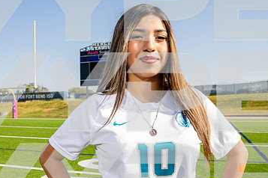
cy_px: 92
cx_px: 112
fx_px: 290
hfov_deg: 49.3
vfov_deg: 34.2
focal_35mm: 39
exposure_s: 1/125
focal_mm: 24
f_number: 7.1
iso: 50
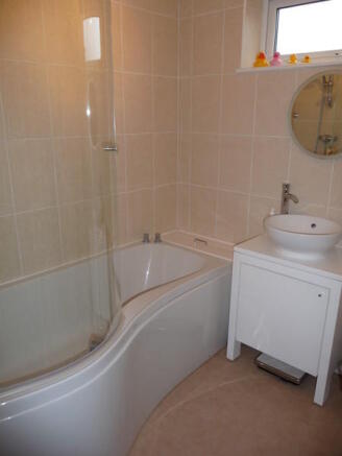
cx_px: 171
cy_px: 228
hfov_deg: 49.8
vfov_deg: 63.4
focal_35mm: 28
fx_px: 369
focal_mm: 4.7
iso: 100
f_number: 3.3
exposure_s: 1/30
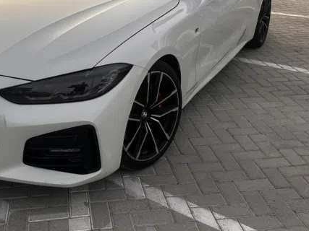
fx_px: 321
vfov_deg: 39.0
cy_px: 69
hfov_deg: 50.4
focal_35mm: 36
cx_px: 101
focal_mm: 6.86
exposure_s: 1/1272
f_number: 1.78
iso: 80
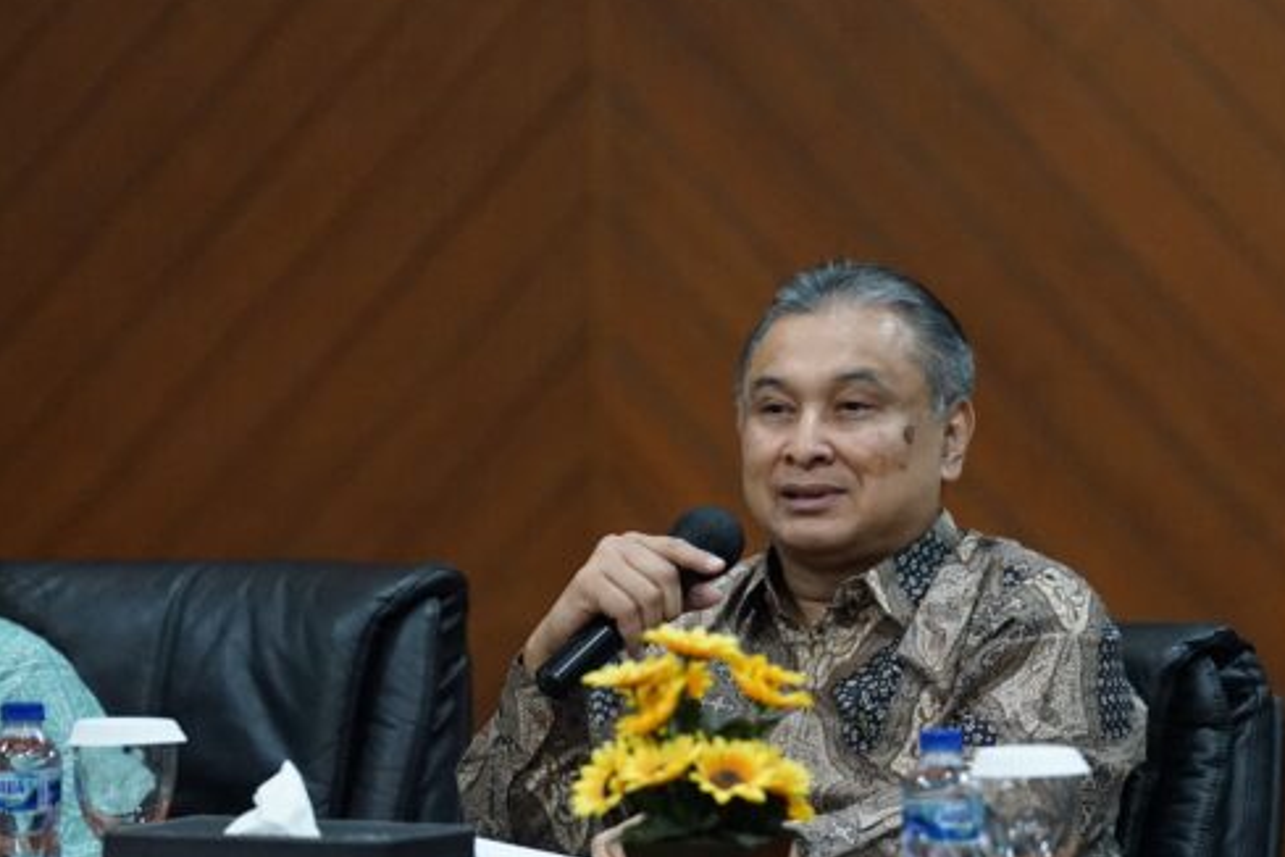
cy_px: 603
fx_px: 11064
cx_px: 865
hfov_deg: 6.6
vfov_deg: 4.4
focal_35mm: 310
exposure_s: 1/200
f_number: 3.5
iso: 6400
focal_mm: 200
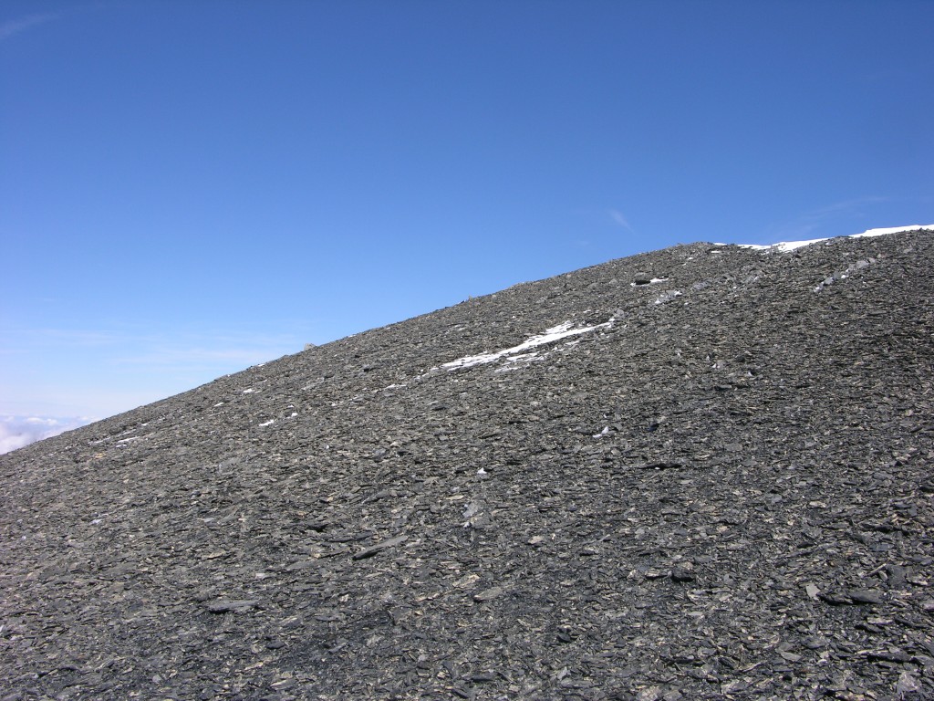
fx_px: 944
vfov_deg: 40.7
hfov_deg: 52.6
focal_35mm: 35
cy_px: 350
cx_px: 467
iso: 50
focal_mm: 8.9
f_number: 6.3
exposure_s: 1/242
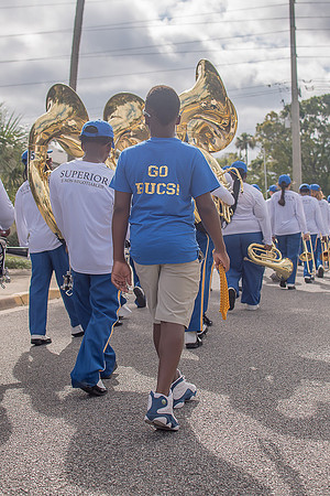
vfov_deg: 38.2
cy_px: 248
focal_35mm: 52
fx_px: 715
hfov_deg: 26.0
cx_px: 165
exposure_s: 1/1600
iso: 100
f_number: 4
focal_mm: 35
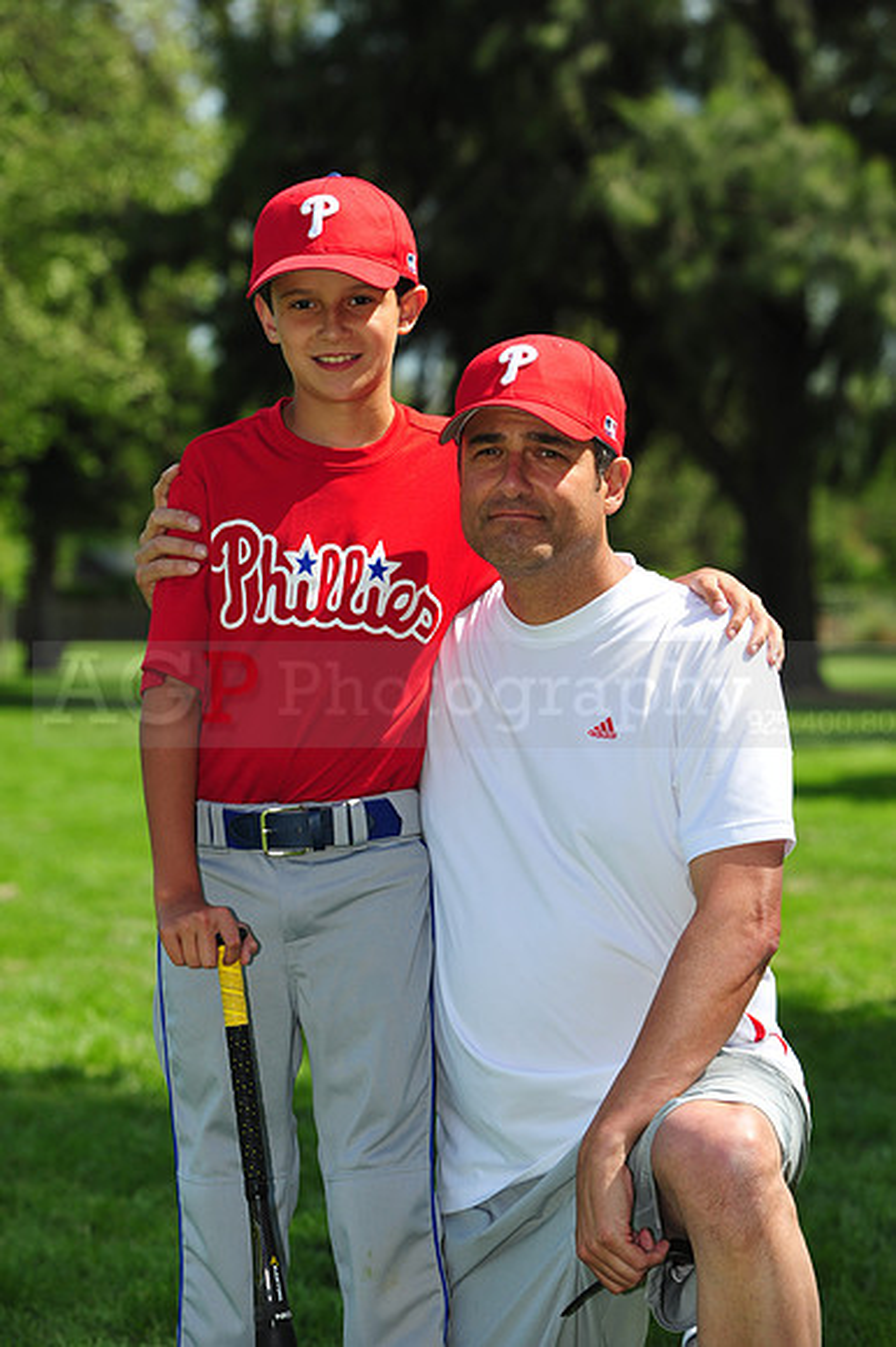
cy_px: 674
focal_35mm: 120
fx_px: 4485
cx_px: 448
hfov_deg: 11.4
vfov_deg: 17.1
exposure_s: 1/500
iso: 200
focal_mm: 120
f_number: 6.3
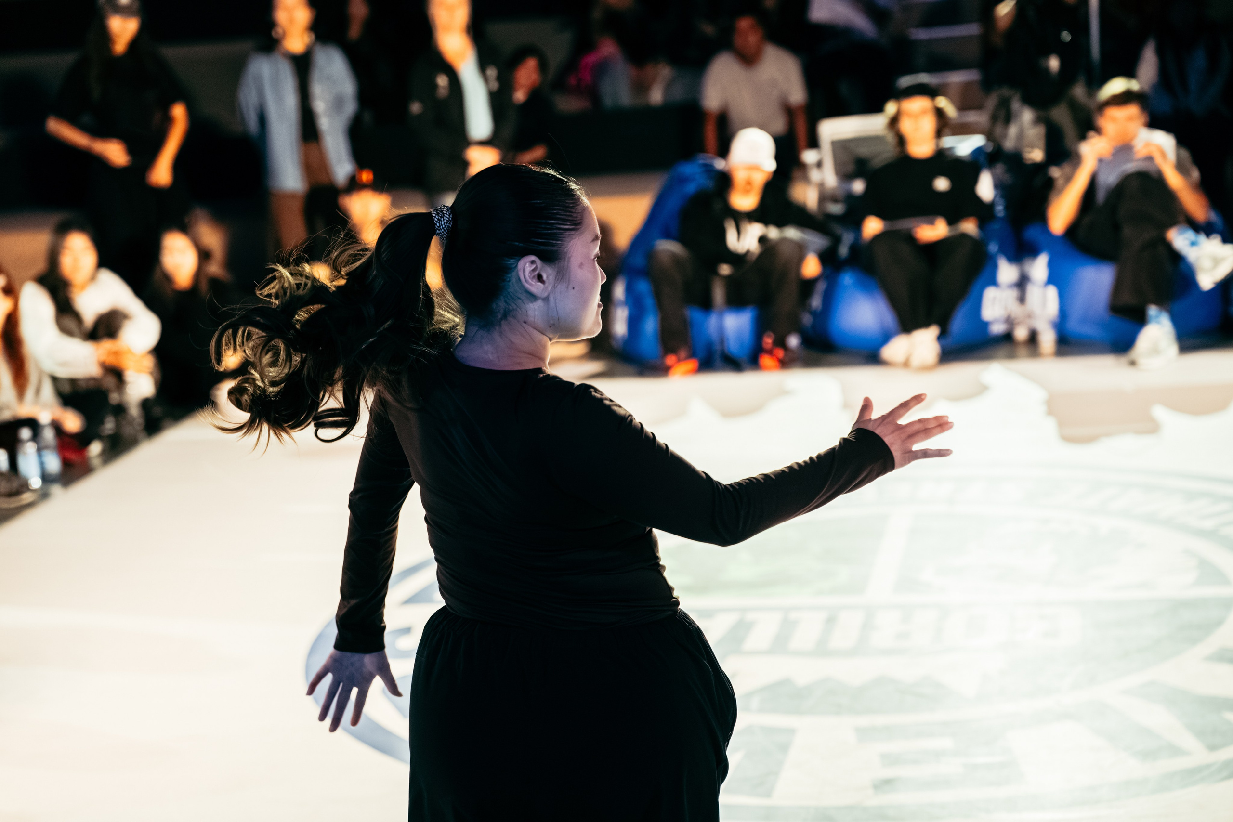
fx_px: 2397
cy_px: 411
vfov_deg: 19.5
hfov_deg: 28.8
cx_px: 616
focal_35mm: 70
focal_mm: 70
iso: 3200
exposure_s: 1/800
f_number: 2.8
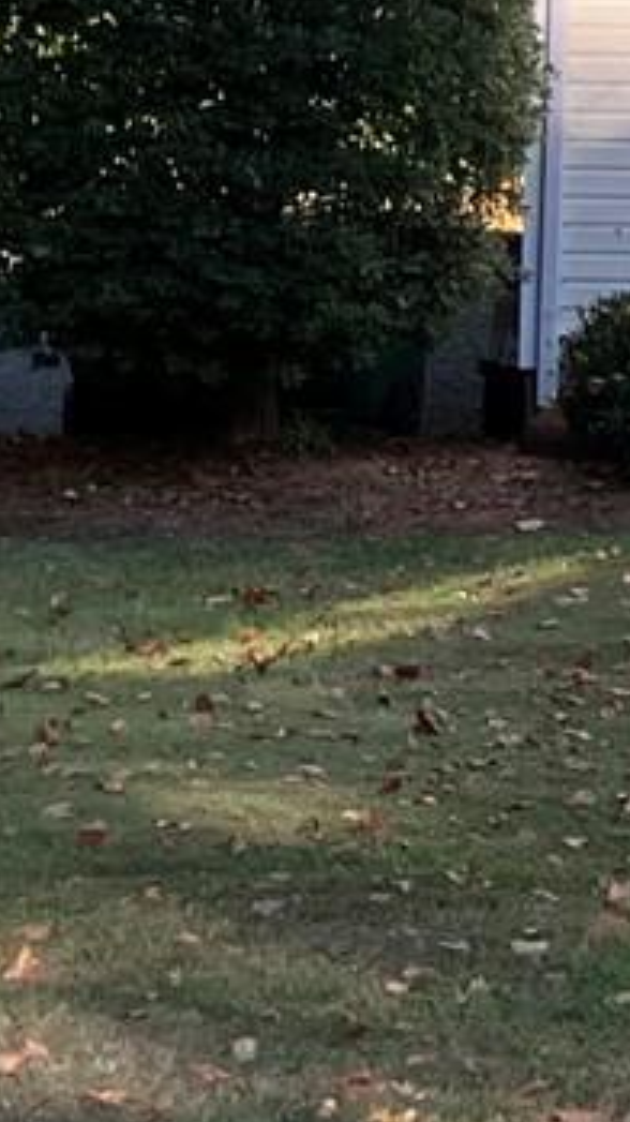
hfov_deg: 5.7
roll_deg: -1.1
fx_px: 5322
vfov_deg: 11.7
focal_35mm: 179
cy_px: -338
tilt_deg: +0.1
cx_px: 2645
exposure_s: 1/392
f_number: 1.8
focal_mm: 3.99
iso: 32
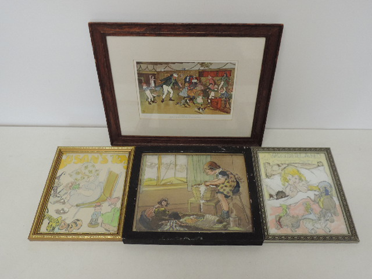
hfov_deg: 60.0
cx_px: 186
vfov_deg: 46.8
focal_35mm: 30
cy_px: 140
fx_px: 322
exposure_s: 1/30
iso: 400
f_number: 3.1
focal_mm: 5.3
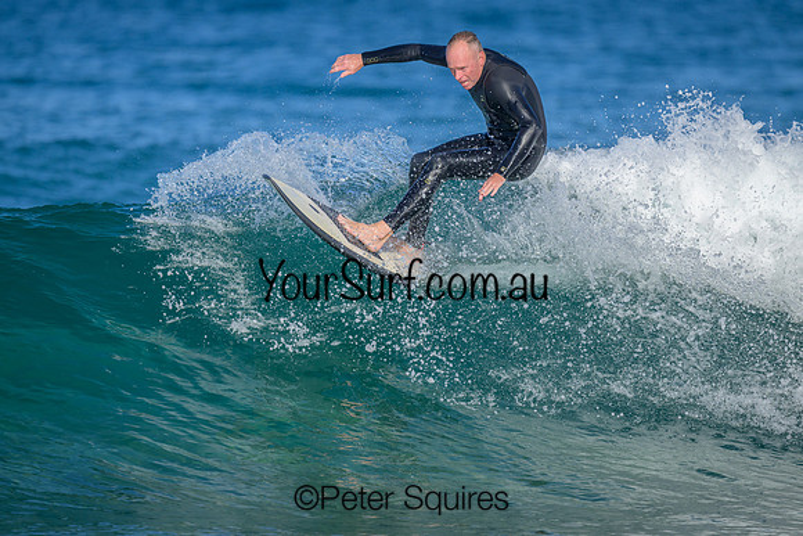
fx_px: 18809
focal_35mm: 843
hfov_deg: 2.4
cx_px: 423
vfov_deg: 1.6
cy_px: 254
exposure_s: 1/2000
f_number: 6.3
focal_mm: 800
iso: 250
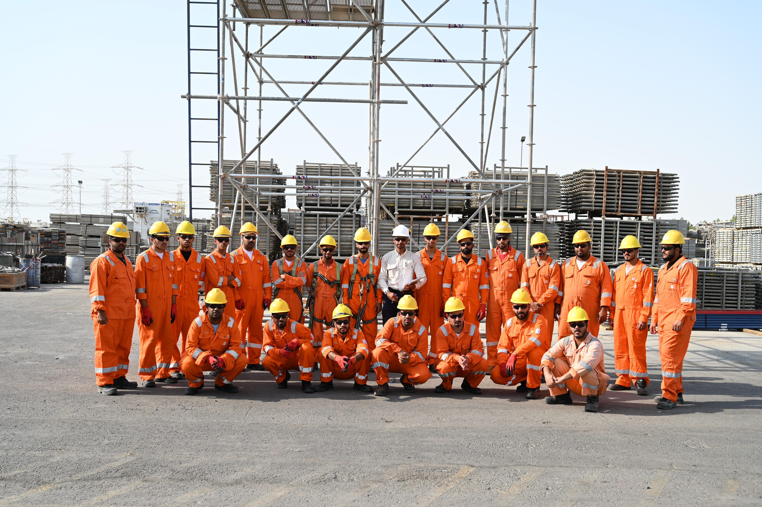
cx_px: 381
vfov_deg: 36.8
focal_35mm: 36
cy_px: 254
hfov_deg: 53.2
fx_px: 761
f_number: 6.3
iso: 100
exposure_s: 1/250
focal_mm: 36
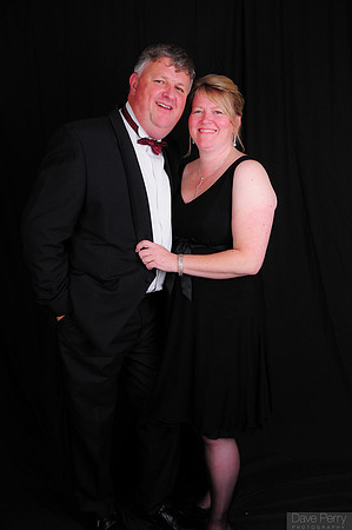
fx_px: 529
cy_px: 265
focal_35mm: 36
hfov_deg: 36.8
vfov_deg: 53.2
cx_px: 176
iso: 200
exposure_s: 1/125
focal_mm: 24
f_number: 8
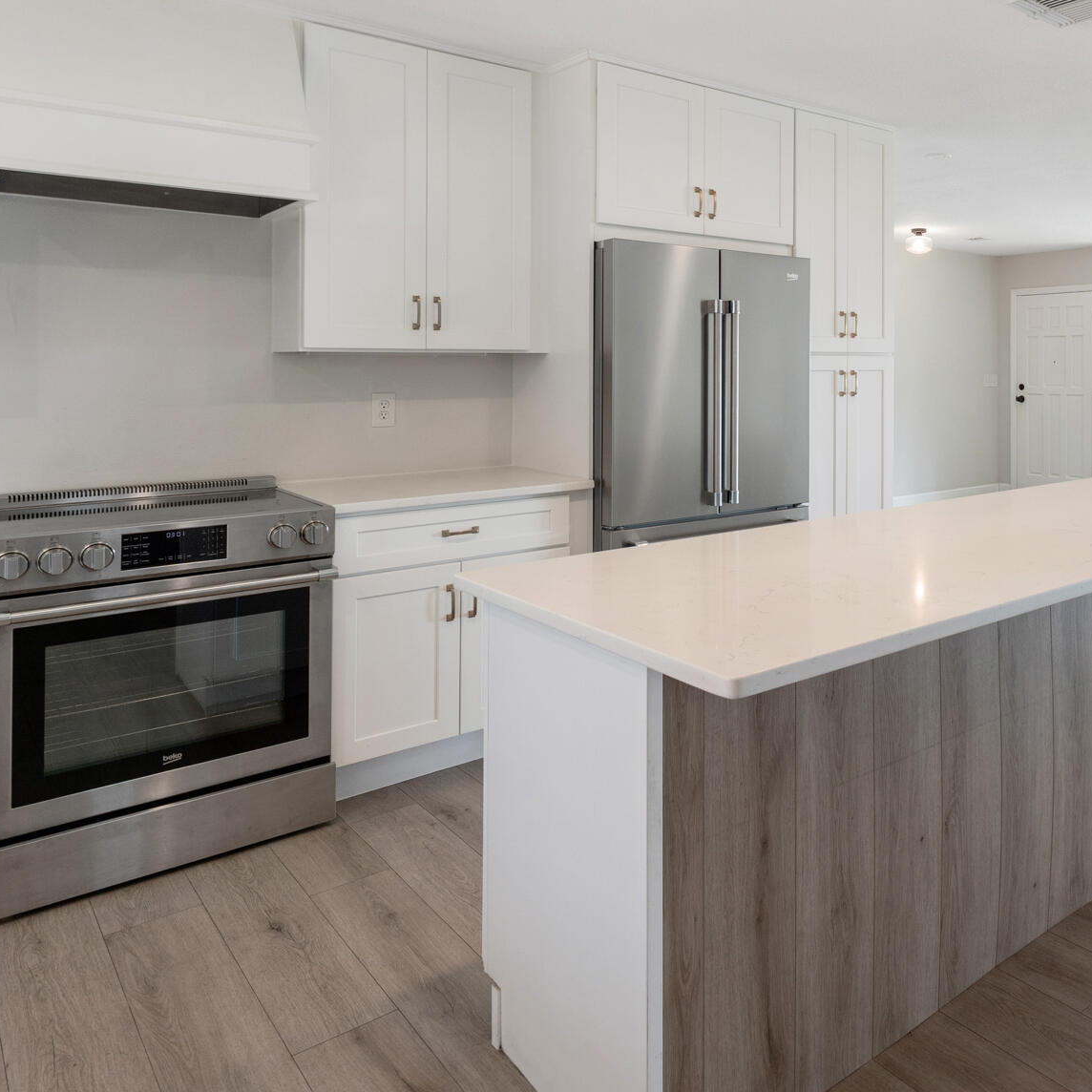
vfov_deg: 59.5
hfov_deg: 56.0
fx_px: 928
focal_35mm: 26
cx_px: 893
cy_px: 360
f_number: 9
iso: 250
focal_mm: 14
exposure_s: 1/10
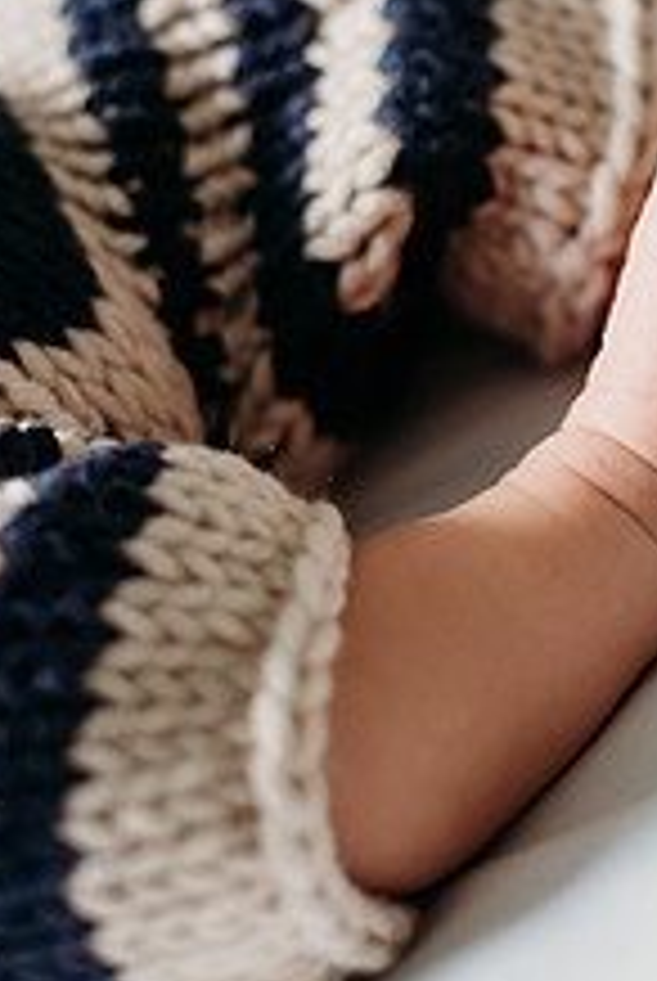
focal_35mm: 103
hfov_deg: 13.2
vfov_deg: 19.6
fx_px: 2810
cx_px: 644
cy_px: 230
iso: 1600
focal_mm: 50
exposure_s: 1/1250
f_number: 2.2
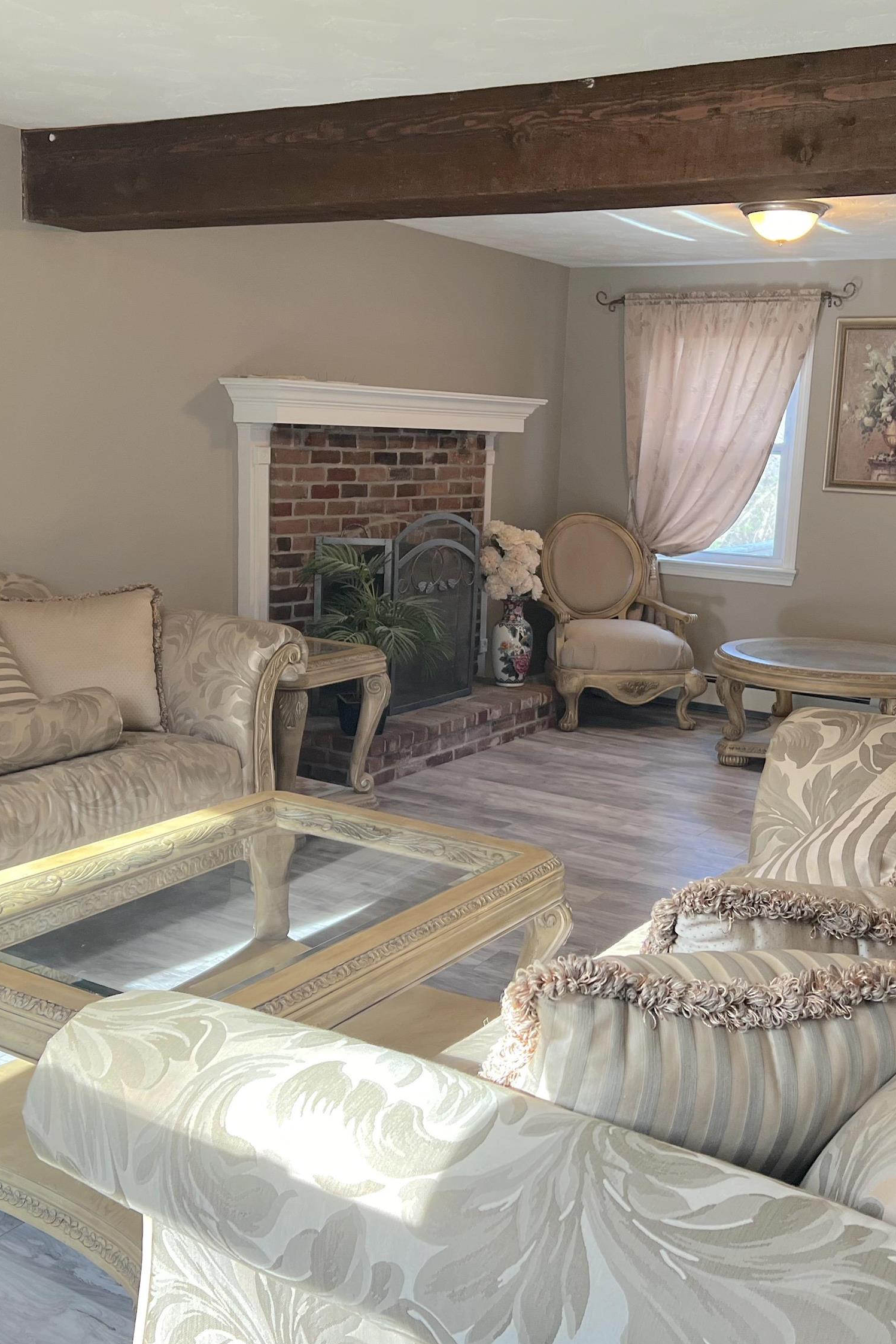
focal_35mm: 37
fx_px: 1381
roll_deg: -2.1
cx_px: 486
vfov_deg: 51.9
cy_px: 661
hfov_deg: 35.9
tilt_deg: -10.2
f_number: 1.5
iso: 125
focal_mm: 5.7
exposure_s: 1/120
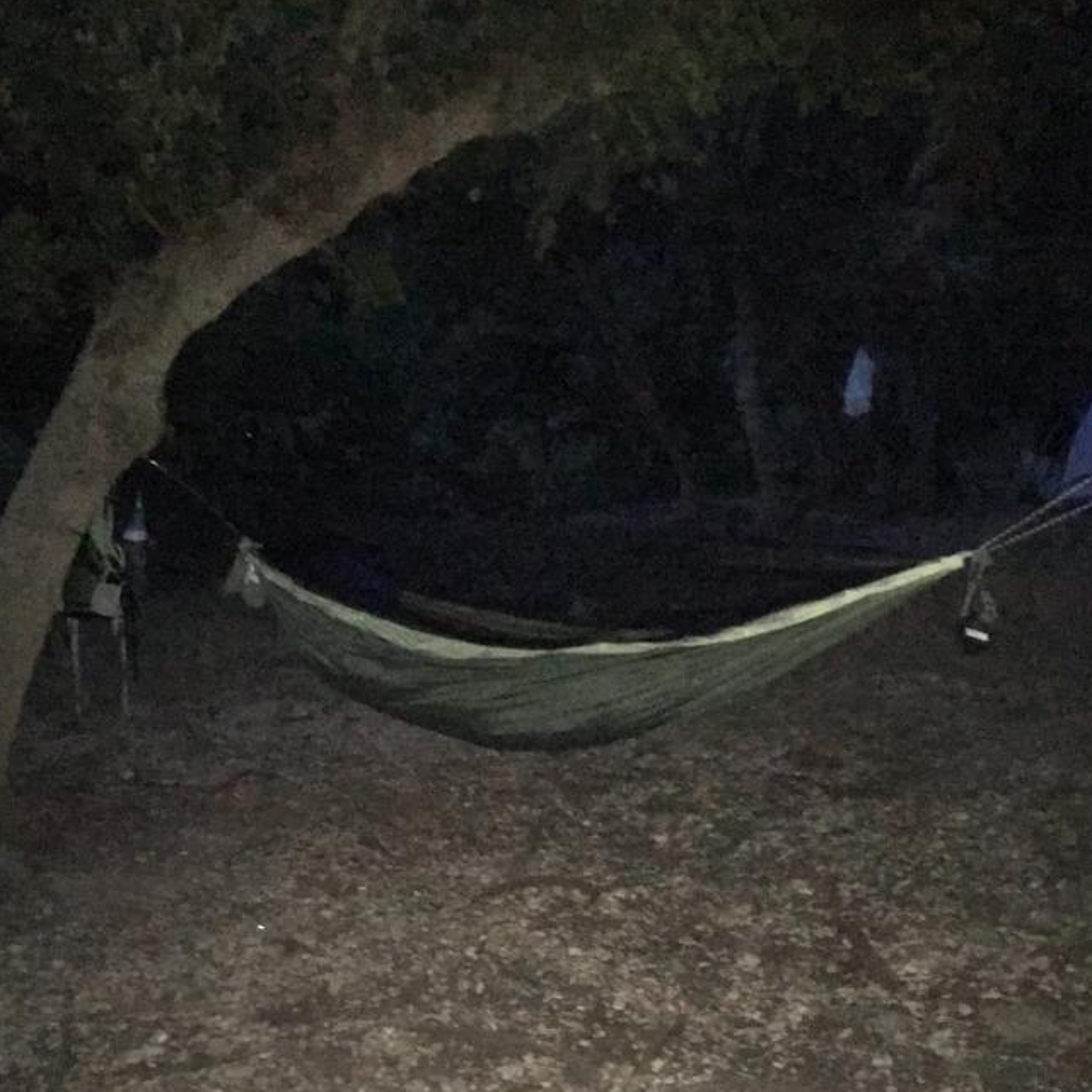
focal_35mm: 41
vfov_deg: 40.8
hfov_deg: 40.9
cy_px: 645
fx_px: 1463
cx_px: 543
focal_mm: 4.15
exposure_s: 1/16
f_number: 2.2
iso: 2000
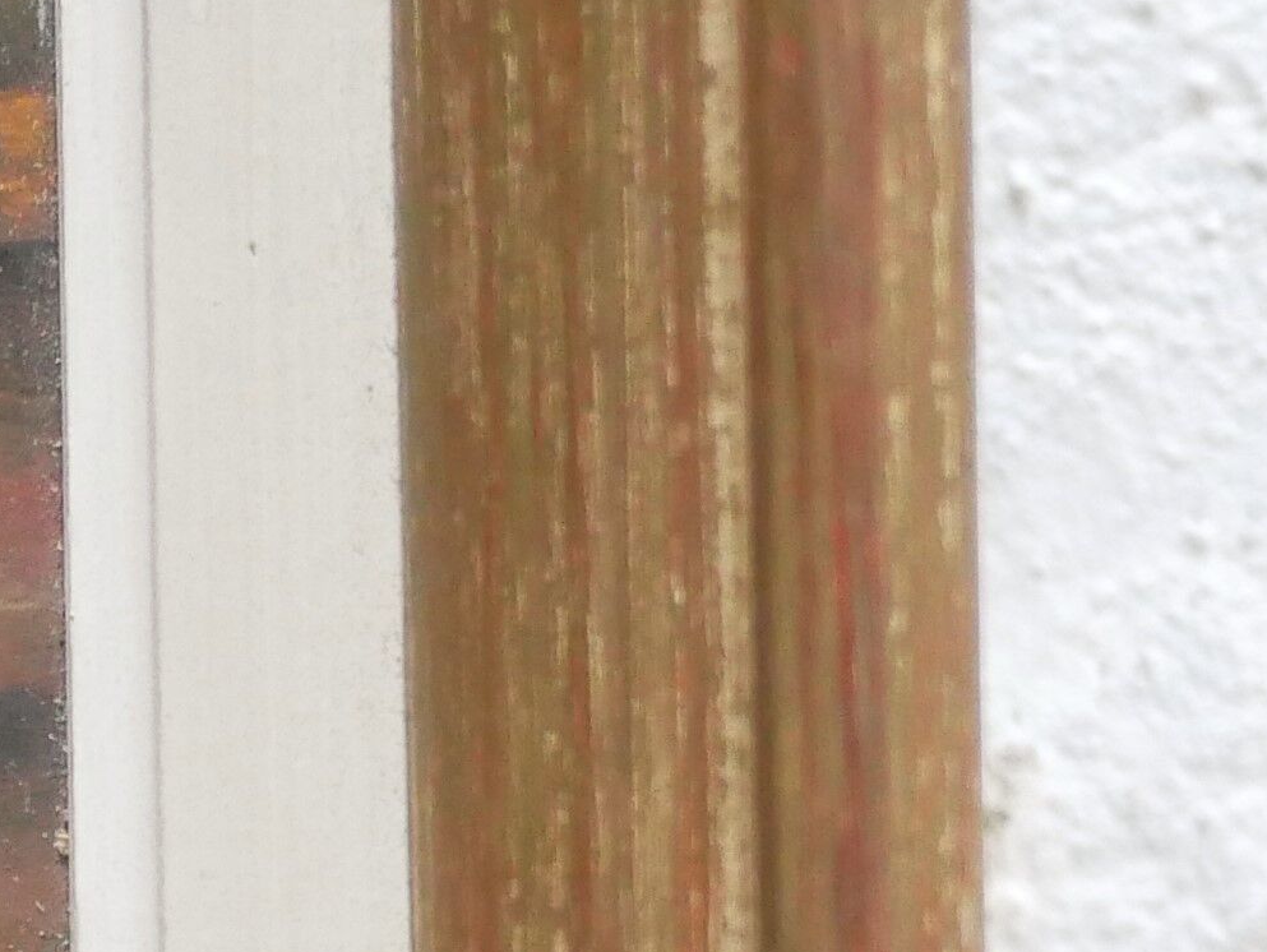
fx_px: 6775
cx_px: -569
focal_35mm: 185
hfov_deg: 10.4
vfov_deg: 7.9
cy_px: 1230
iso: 2000
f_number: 1.7
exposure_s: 1/60
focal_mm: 20
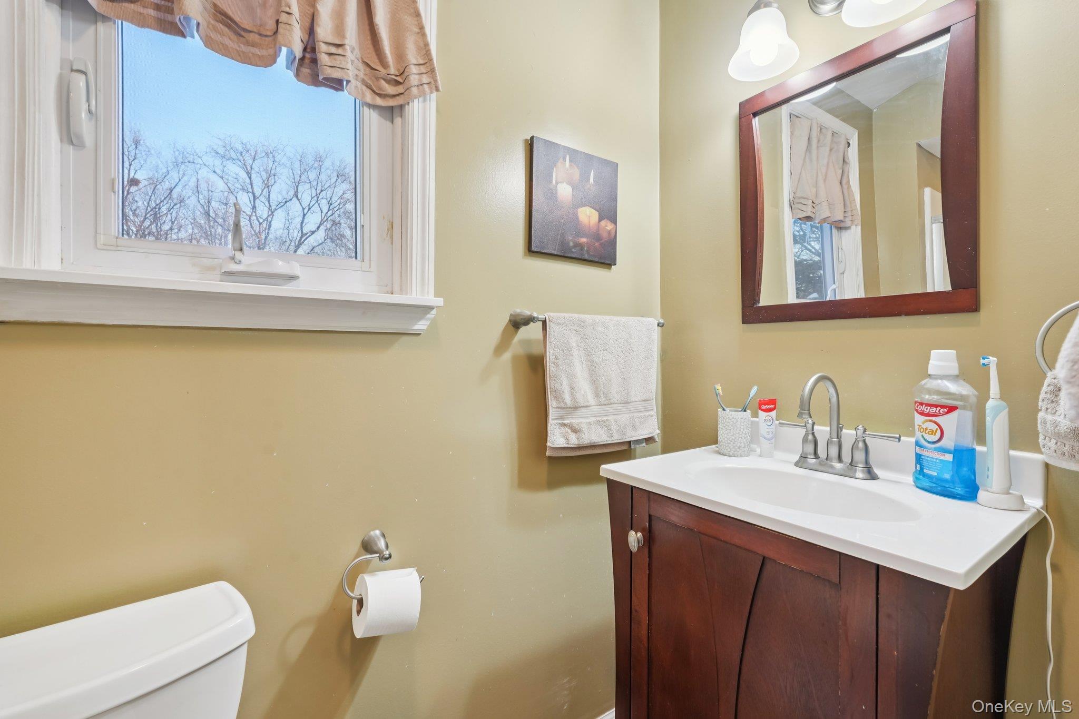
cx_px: 540
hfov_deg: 95.0
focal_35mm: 16
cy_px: 360
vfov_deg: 72.0
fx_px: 494
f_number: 8
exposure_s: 1/10
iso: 400
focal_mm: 16.5
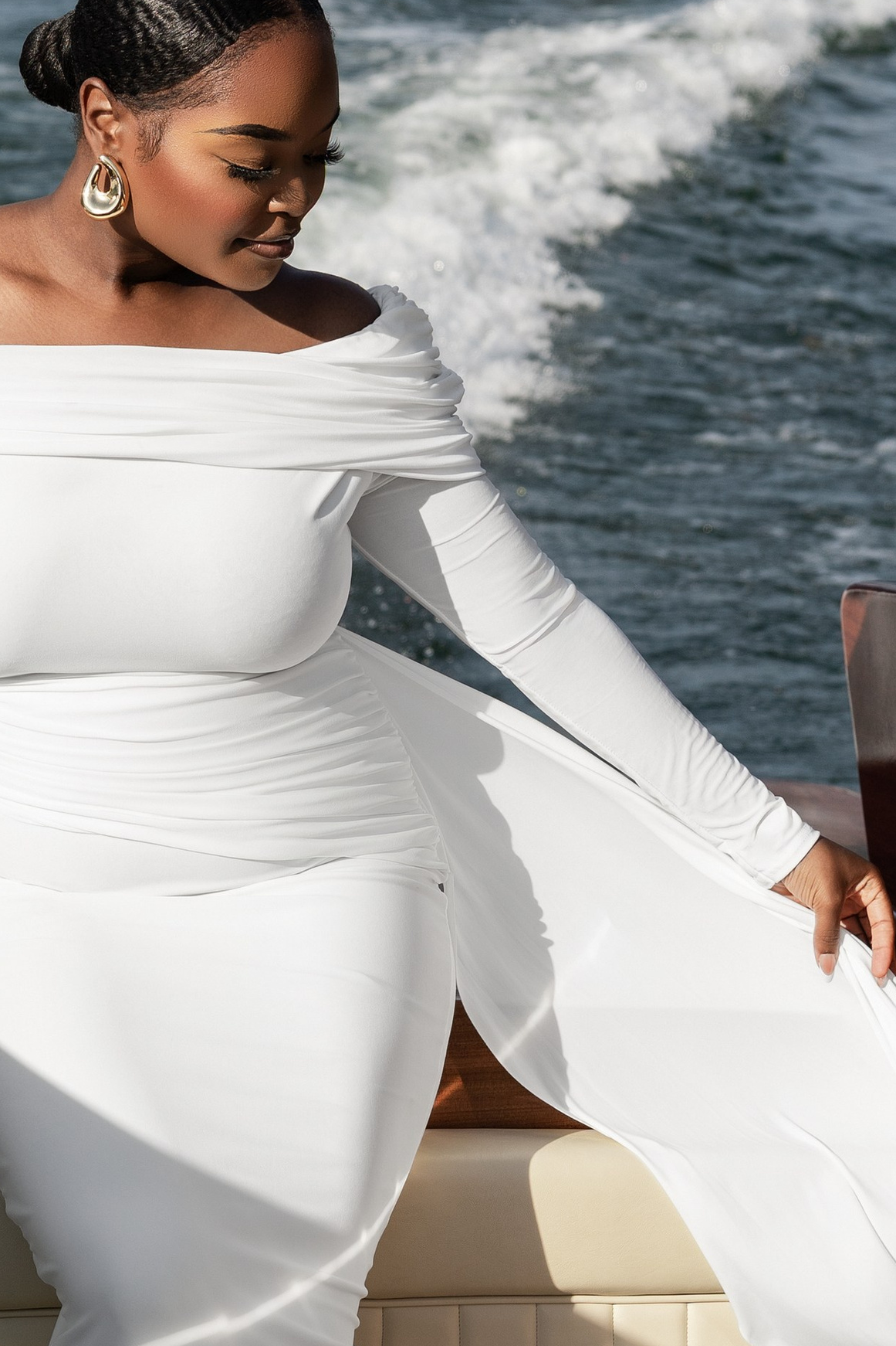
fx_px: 3622
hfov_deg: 14.0
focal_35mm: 97
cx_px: 67
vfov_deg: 21.0
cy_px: 467
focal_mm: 44
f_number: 4.5
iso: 100
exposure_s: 1/1000
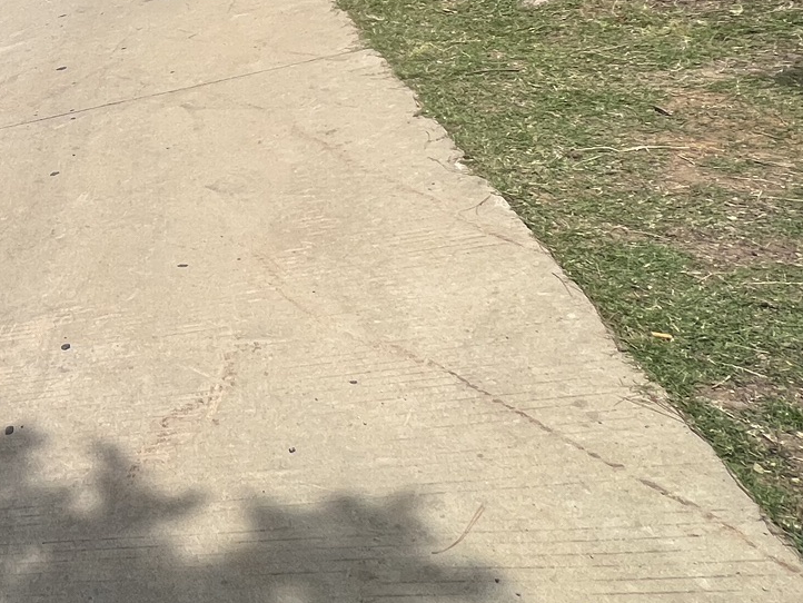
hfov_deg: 40.8
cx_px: -90
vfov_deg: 36.0
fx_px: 835
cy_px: 8
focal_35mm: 36
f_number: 1.8
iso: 32
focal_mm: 1.57
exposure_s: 1/2538
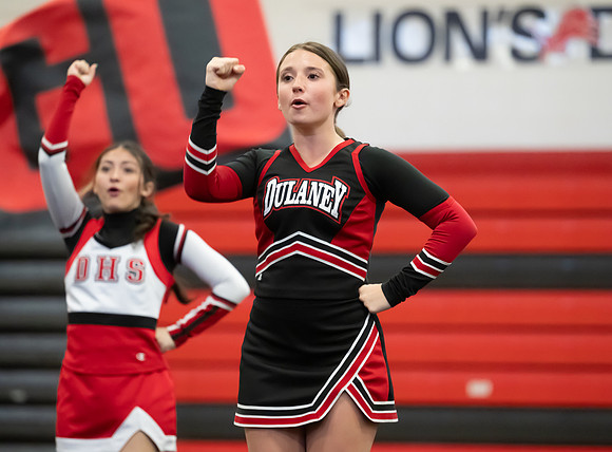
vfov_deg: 7.4
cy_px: 238
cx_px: 311
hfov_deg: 10.1
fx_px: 3471
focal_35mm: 197
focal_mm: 145
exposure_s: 1/400
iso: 5600
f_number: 2.8
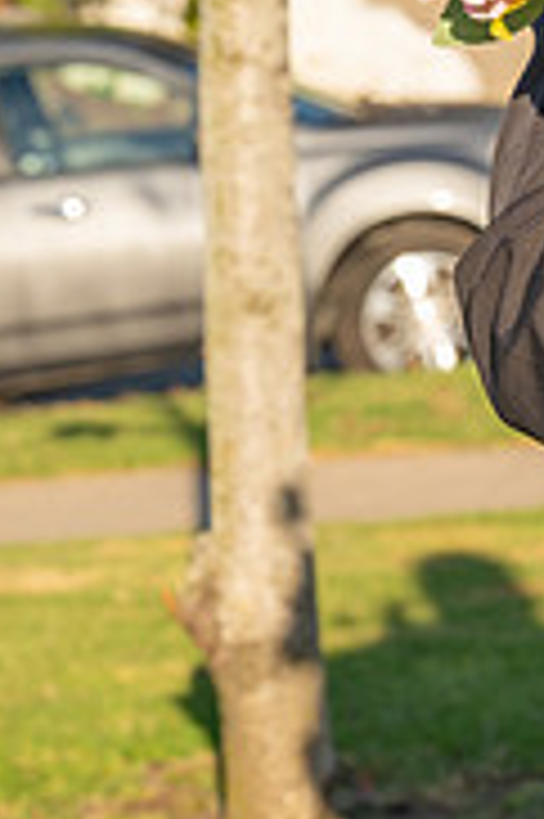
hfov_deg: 6.0
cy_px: -29
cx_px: 1012
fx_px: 5064
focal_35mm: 223
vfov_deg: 9.2
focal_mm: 70
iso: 200
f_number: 6.3
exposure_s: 1/640
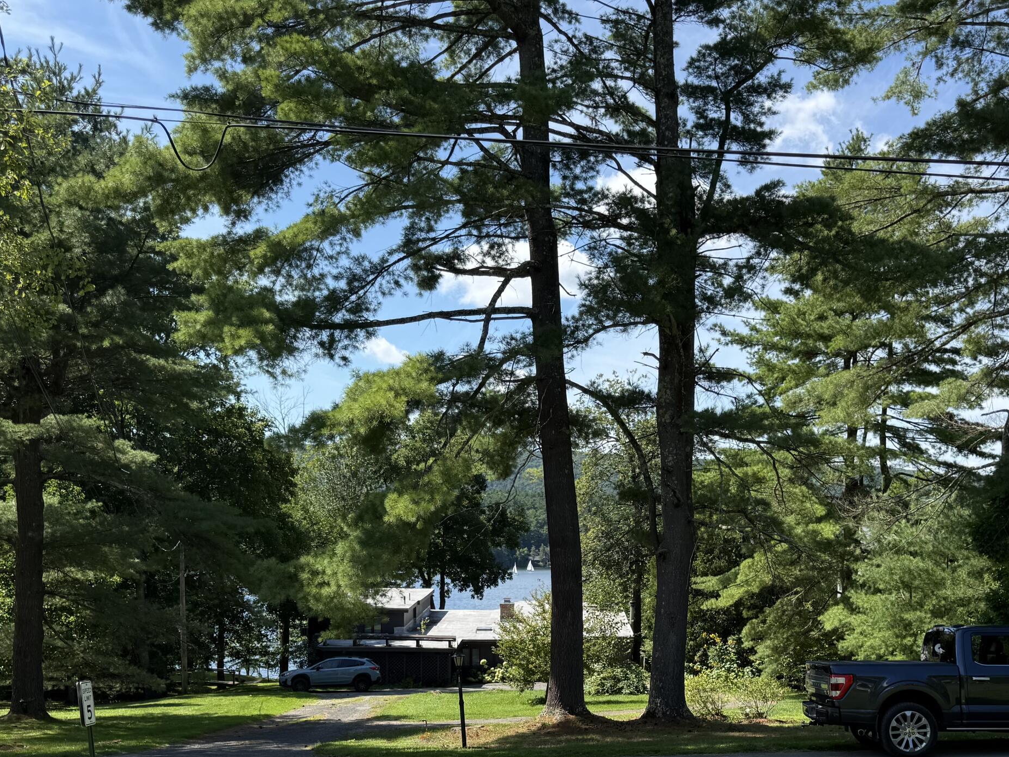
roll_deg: -0.8
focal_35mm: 39
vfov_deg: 35.8
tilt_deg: -1.2
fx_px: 1137
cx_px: 635
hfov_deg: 47.4
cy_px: 589
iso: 80
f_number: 1.78
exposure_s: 1/2232
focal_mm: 6.76
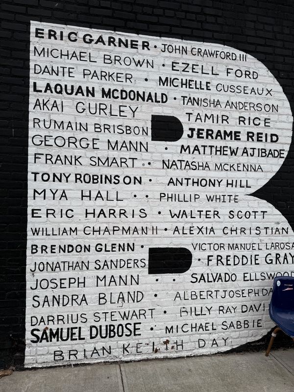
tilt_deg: +0.7
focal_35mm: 24
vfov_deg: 71.6
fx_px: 272
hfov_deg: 56.8
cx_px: 147
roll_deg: -2.4
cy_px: 196
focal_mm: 6.76
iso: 80
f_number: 1.78
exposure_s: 1/868
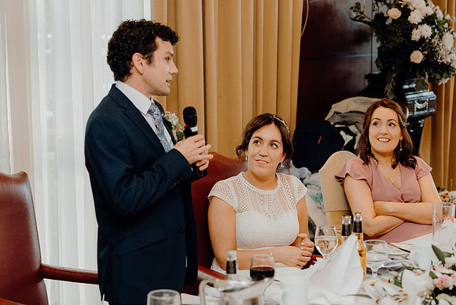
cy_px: 152
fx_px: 1140
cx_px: 228
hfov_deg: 22.6
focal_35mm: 90
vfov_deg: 15.2
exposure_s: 1/200
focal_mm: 60
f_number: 2.8
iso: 1250
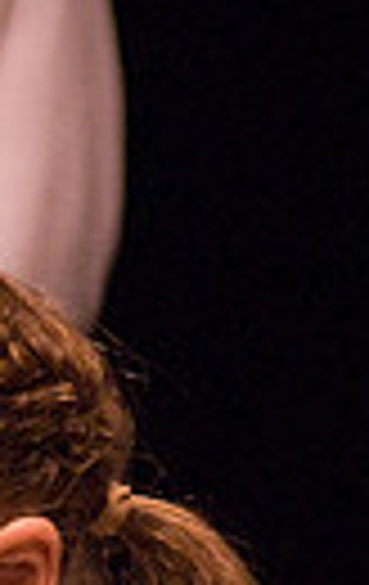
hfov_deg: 1.0
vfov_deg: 1.5
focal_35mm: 1361
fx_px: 21755
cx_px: -558
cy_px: 706
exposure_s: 1/250
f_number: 2.8
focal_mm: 200
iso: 1600
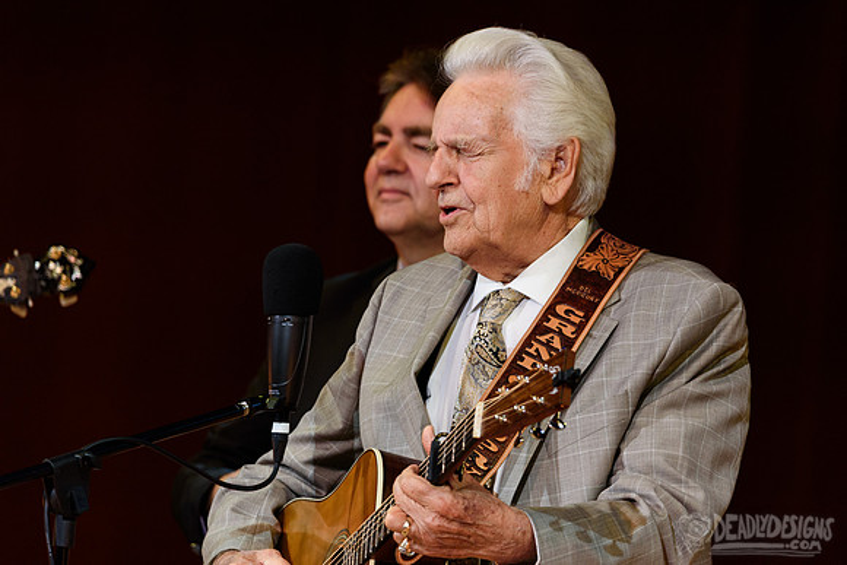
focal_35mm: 497
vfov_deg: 2.8
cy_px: 273
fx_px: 11691
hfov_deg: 4.1
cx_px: 423
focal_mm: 480
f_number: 6
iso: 2500
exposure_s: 1/250
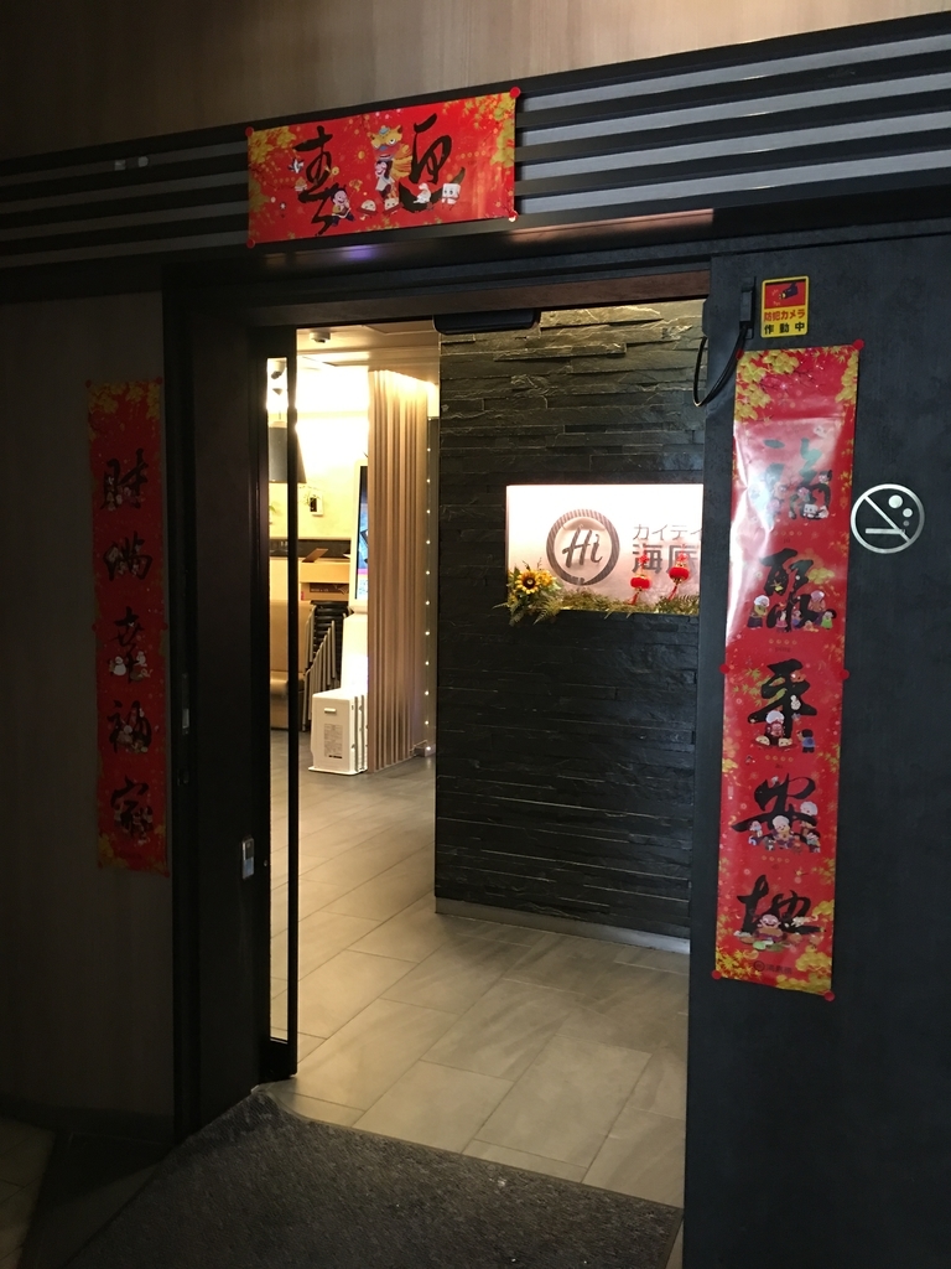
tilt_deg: -3.7
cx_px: 476
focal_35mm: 29
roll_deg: -0.5
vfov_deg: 61.7
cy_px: 634
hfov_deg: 48.2
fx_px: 1062
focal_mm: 4.15
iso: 100
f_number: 2.2
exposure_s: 1/10
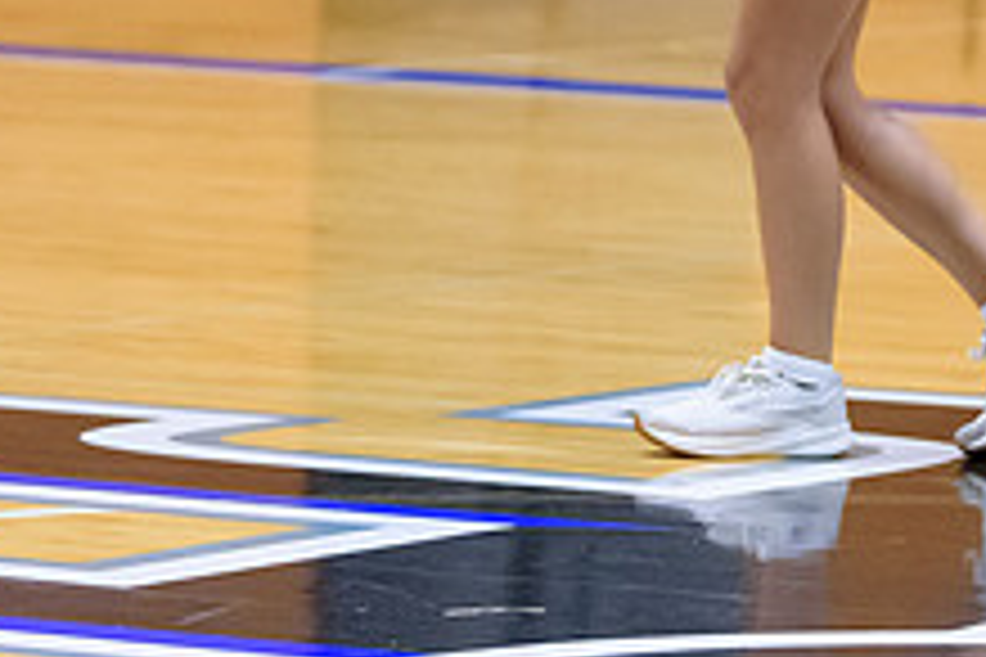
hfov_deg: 4.9
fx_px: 11530
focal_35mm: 421
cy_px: -189
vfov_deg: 3.3
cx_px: 912
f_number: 2.8
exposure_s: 1/1250
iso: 6400
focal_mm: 122
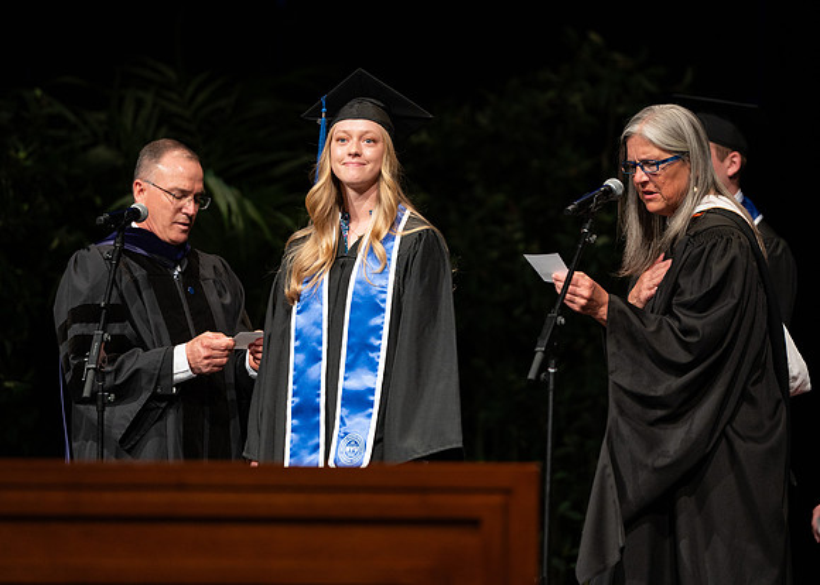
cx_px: 440
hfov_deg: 9.6
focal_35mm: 210
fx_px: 4886
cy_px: 292
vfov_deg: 6.9
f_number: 2.8
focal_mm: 200
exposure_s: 1/160
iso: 2000
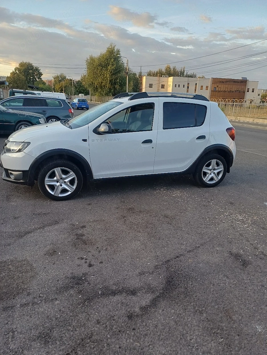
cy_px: 178
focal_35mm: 25
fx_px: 257
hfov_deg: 54.9
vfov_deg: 69.4
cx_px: 134
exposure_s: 1/100
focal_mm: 4.65
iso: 50
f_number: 1.8
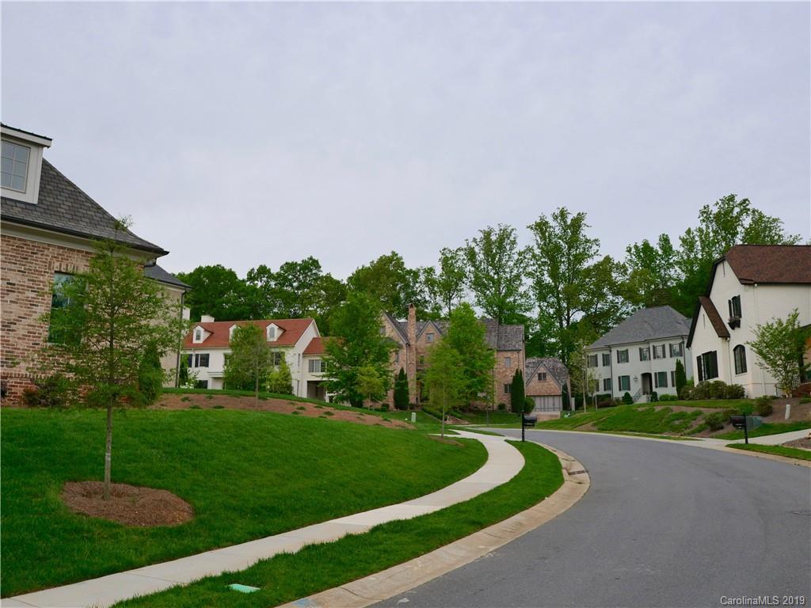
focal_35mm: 30
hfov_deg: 60.0
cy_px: 304
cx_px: 406
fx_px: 703
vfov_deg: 46.8
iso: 200
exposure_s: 1/320
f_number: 2.8
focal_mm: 15
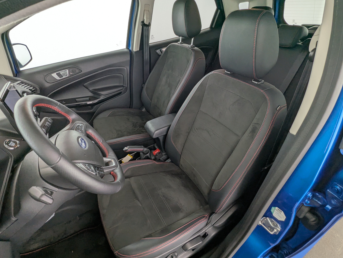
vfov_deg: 74.9
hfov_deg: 90.9
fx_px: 169
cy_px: 131
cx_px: 173
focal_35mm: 17
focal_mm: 2.35
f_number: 2.2
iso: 79
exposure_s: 1/63.9
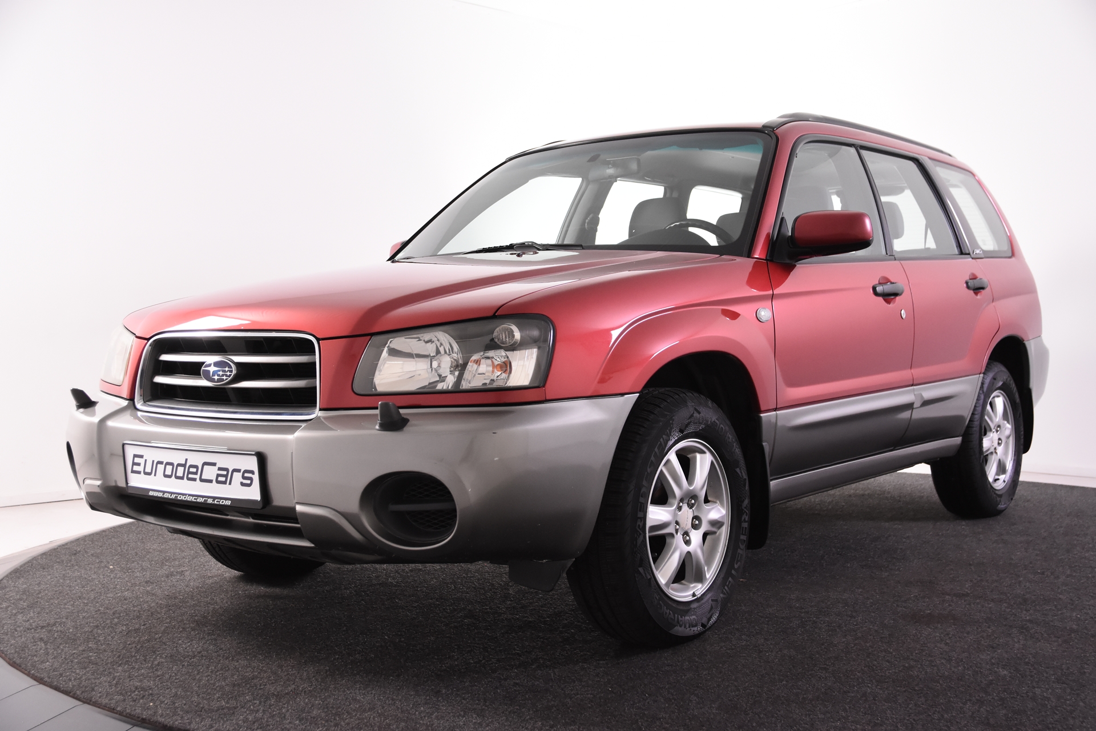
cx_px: 548
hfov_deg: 46.4
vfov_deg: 31.9
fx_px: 1279
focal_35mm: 42
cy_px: 366
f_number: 4.5
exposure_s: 1/80
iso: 1600
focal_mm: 28
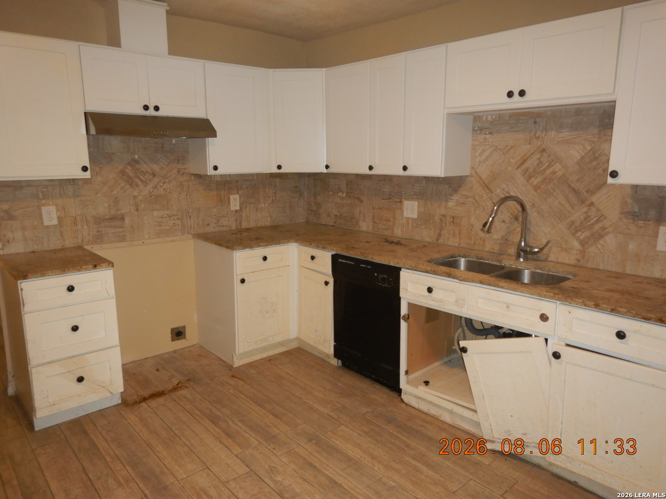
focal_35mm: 24
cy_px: 250
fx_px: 462
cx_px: 333
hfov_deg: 71.6
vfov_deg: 56.8
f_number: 2.8
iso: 200
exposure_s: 1/30
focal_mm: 4.3
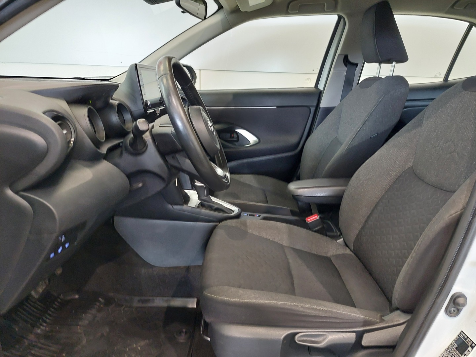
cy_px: 178
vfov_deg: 54.9
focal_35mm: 25
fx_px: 344
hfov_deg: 69.4
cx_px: 238
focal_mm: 5.23
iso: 400
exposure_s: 1/50
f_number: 1.8
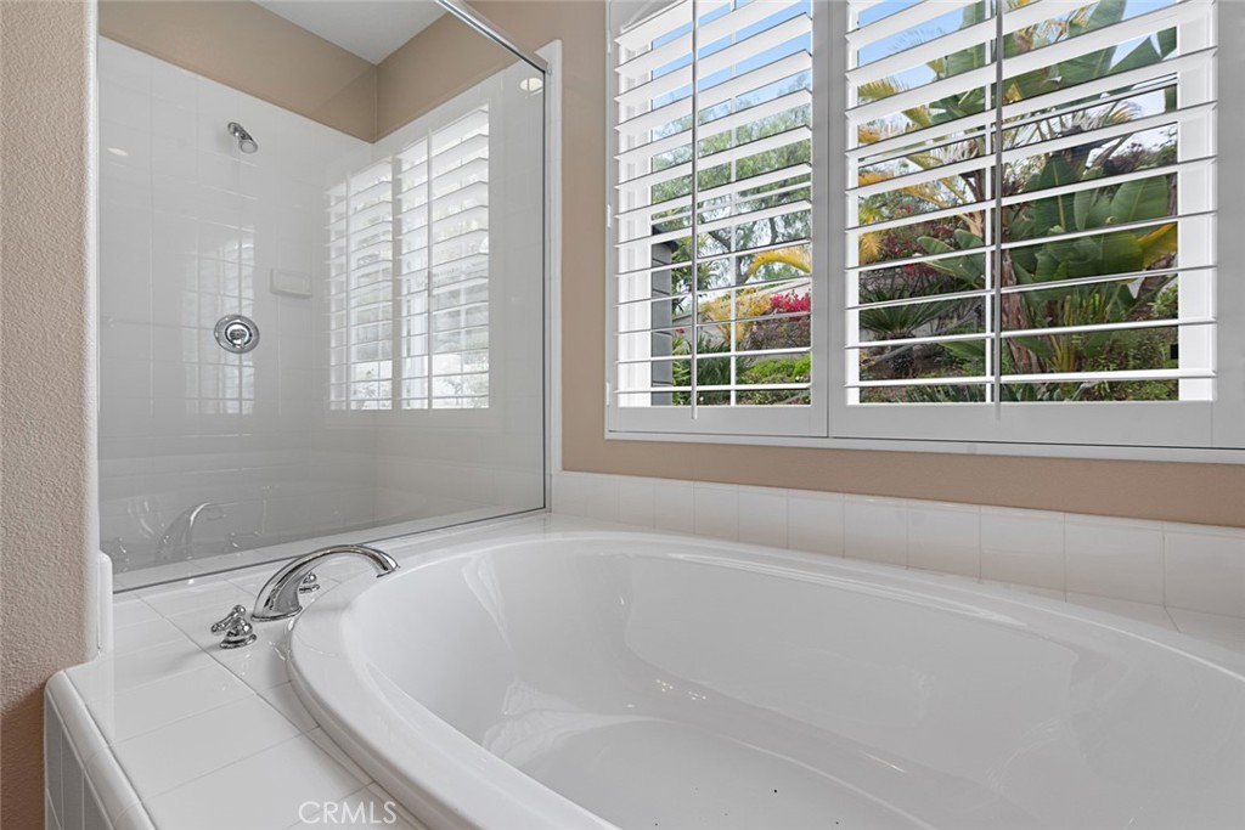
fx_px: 553
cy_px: 415
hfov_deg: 96.7
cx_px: 622
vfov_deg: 73.8
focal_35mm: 16
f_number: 8
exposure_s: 1/8
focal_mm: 16
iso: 400
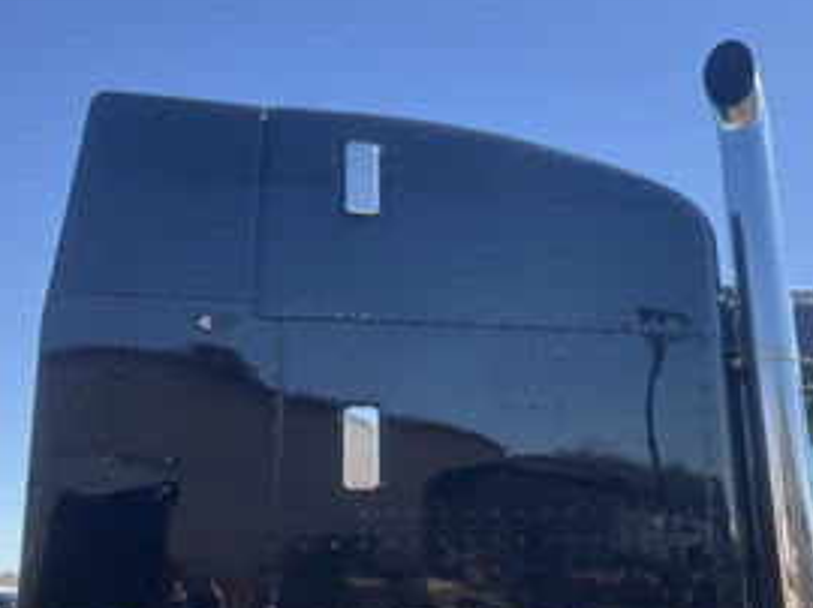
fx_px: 1009
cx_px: 500
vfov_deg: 33.5
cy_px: 307
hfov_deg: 43.6
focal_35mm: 43
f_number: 1.8
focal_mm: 3
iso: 25
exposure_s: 1/683
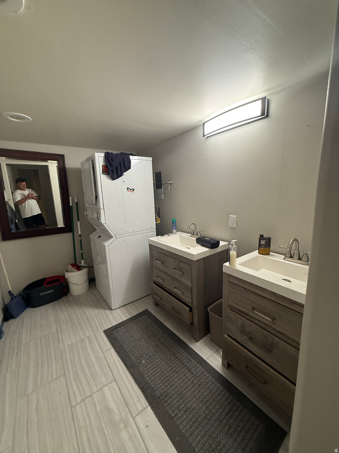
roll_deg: +3.3
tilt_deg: -9.0
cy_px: 226
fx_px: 183
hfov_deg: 85.7
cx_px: 170
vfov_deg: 102.1
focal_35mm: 14
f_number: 2.2
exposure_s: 1/60
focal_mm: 2.22
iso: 200
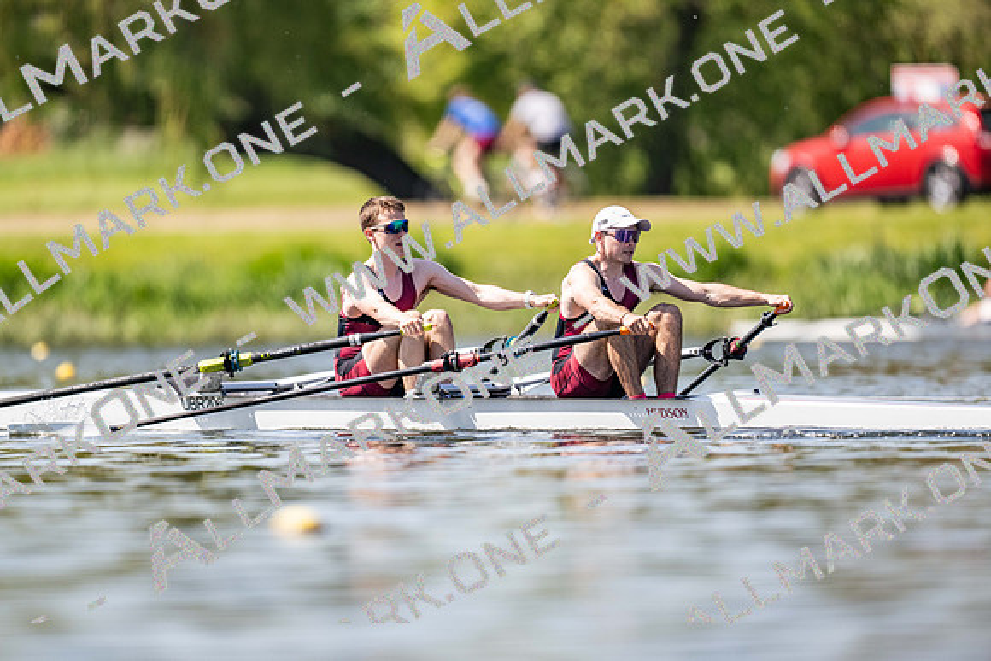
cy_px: 330
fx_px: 16528
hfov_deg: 3.4
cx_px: 496
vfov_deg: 2.3
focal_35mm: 600
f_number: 4
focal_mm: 600
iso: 360
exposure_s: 1/2500
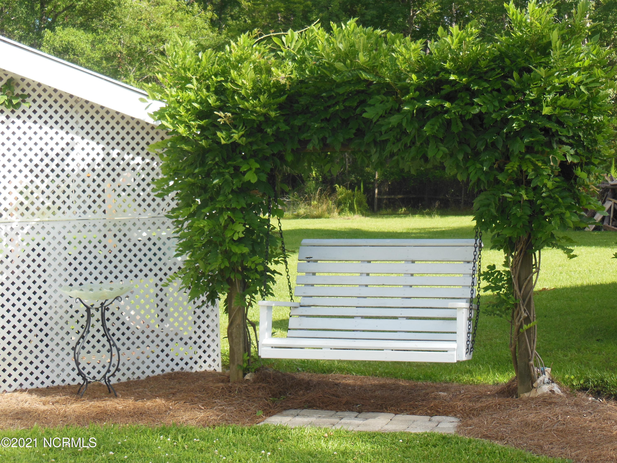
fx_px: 1248
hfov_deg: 27.8
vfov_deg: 21.0
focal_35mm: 70
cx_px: 308
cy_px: 232
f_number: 5.2
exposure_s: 1/200
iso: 125
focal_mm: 12.4
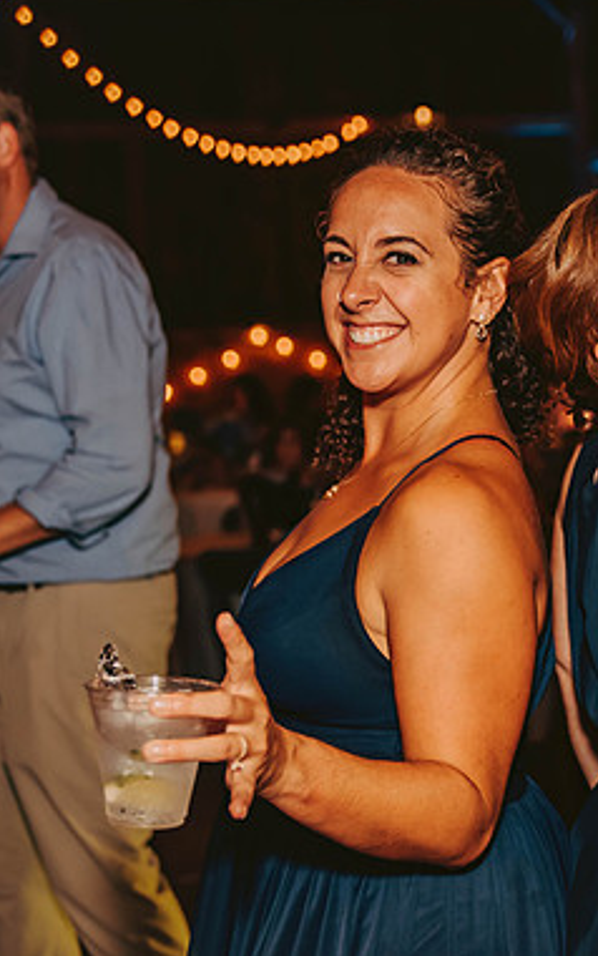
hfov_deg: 18.3
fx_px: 1823
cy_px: 472
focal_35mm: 70
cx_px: 545
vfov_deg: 29.4
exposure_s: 1/160
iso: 1000
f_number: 2.8
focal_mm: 45
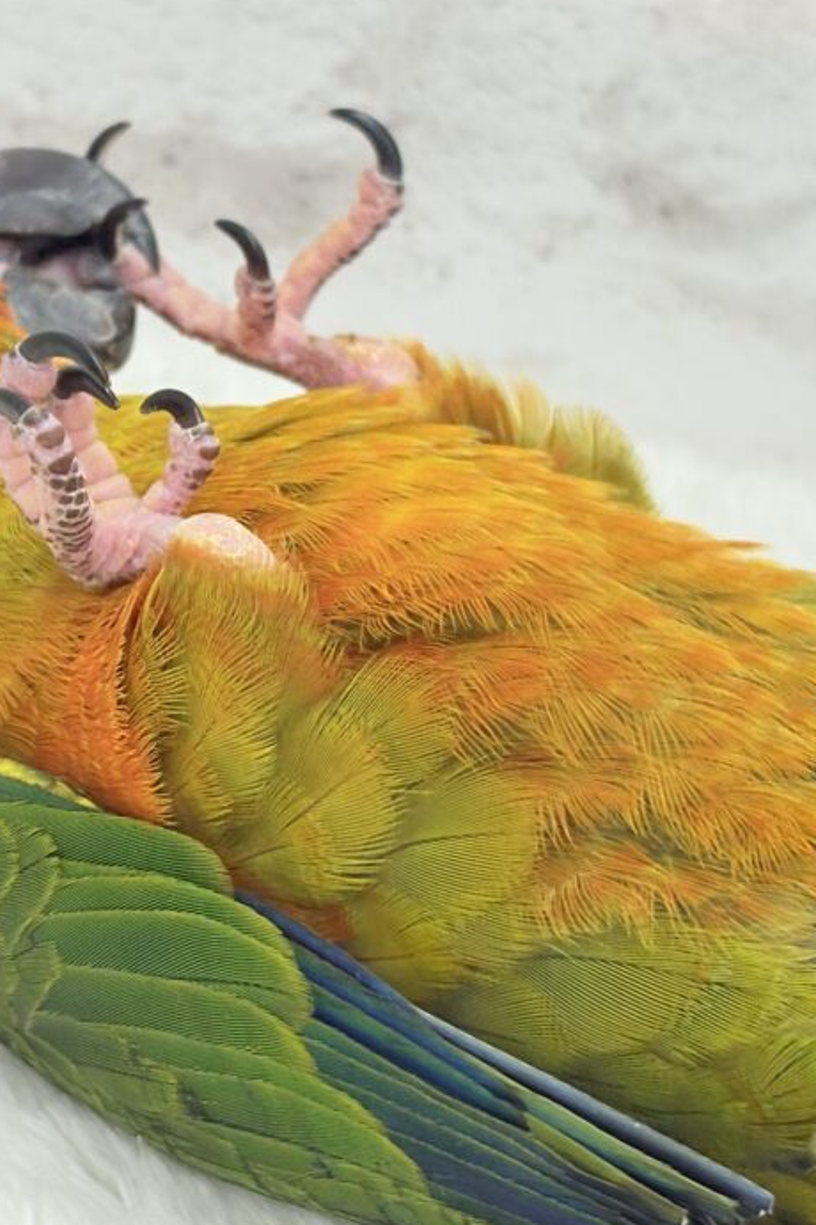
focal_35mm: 94
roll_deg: -9.1
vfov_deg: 21.7
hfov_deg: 14.5
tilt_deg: -31.2
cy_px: 517
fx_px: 3196
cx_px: 220
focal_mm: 5.96
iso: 100
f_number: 1.6
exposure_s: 1/100
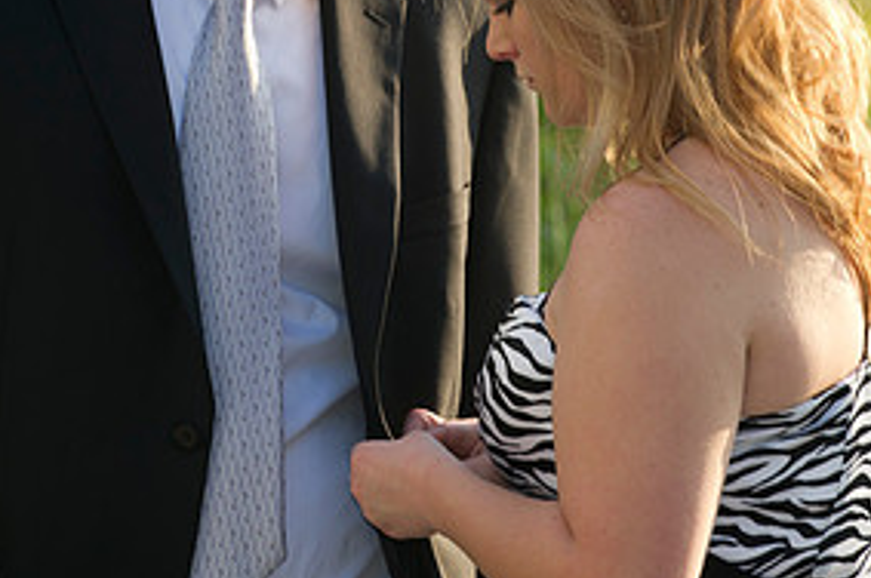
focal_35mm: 359
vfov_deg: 3.8
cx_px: 391
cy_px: 52
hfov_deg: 5.7
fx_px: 8676
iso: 200
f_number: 8
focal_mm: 175
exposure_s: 1/80
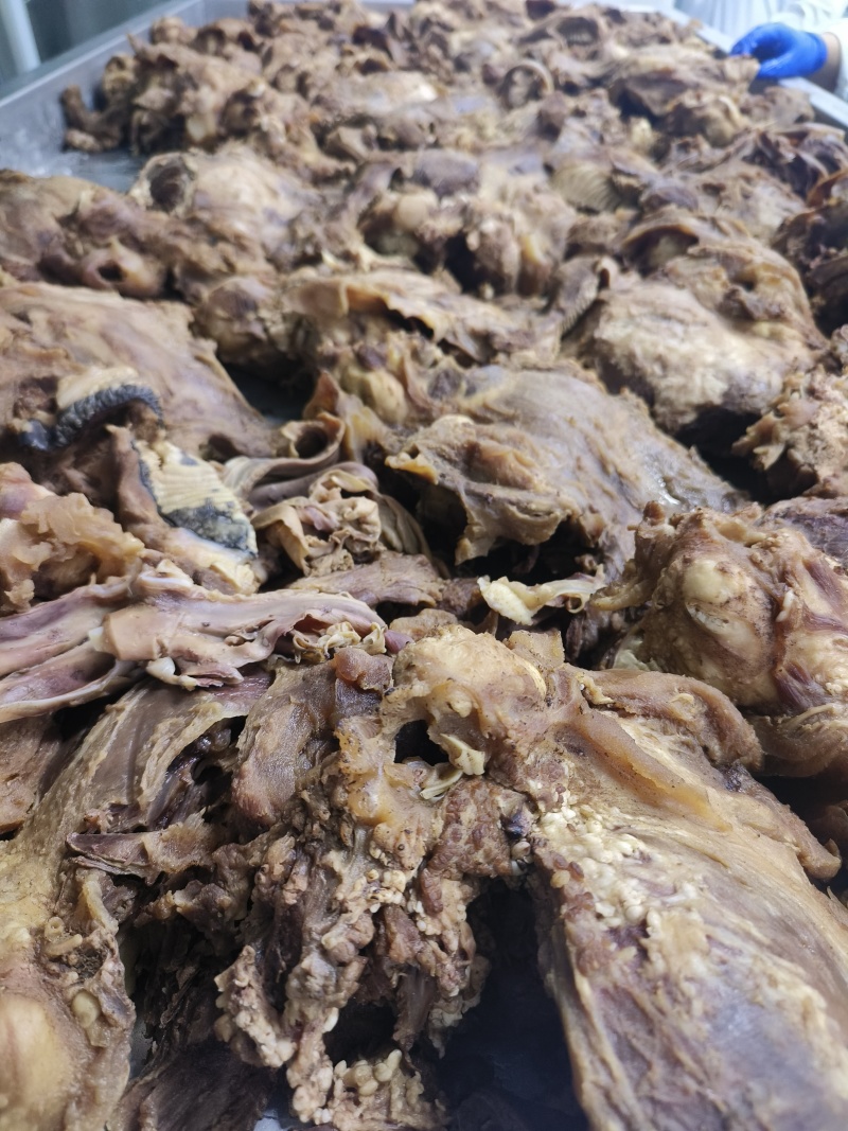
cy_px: 566
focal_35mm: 23
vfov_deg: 73.9
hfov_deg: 58.9
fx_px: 751
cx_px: 424
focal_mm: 5.5
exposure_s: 1/33.3
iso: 1700
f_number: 1.75
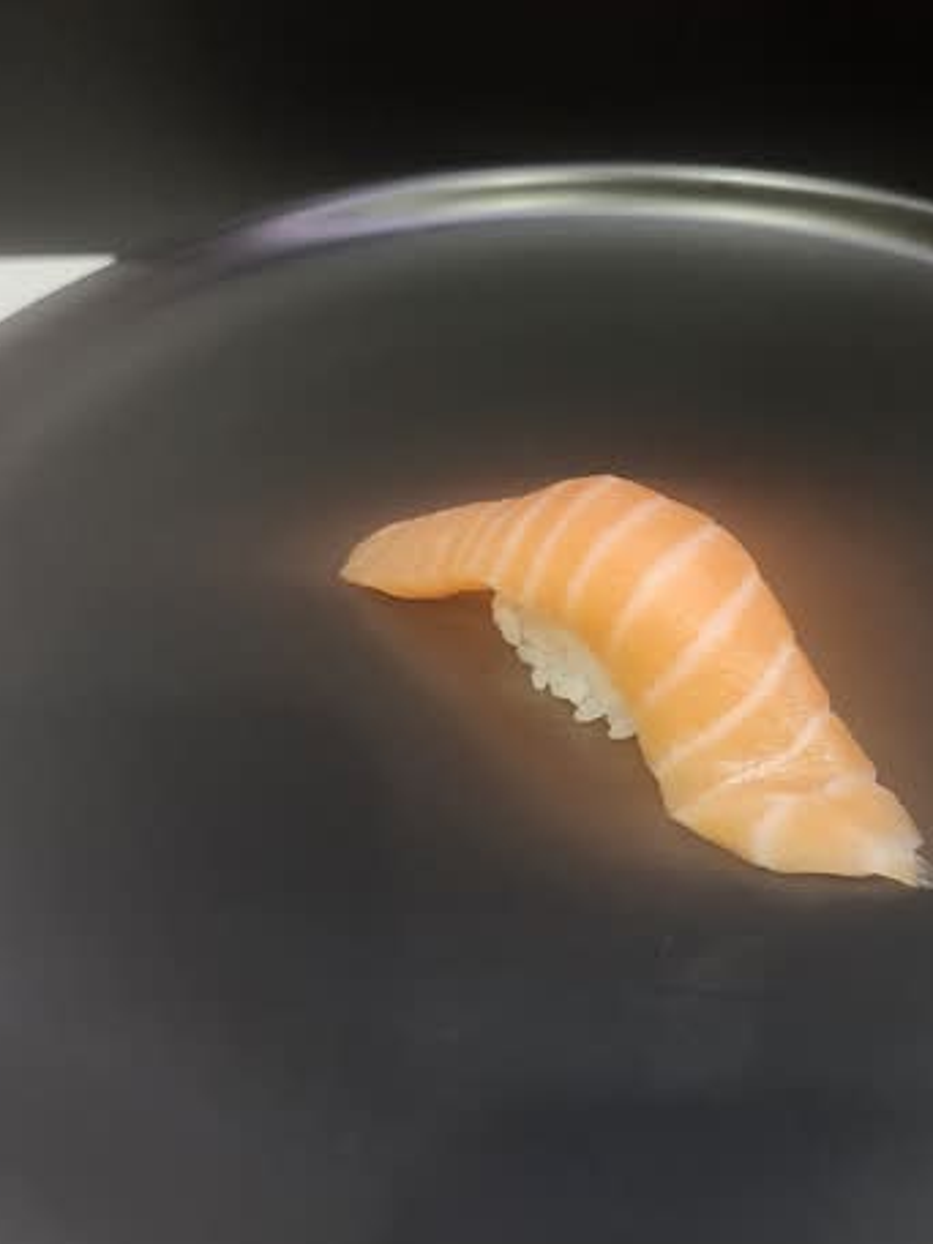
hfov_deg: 38.0
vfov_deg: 50.1
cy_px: 626
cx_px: 663
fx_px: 1330
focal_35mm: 37
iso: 800
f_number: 1.8
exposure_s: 1/100
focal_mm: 5.54
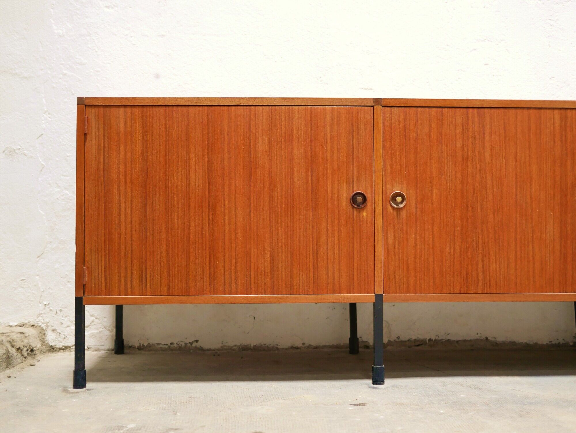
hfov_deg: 46.8
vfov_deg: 36.0
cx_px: 288
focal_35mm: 40
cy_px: 216
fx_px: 666
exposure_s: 1/60
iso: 800
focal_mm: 20
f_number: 1.7
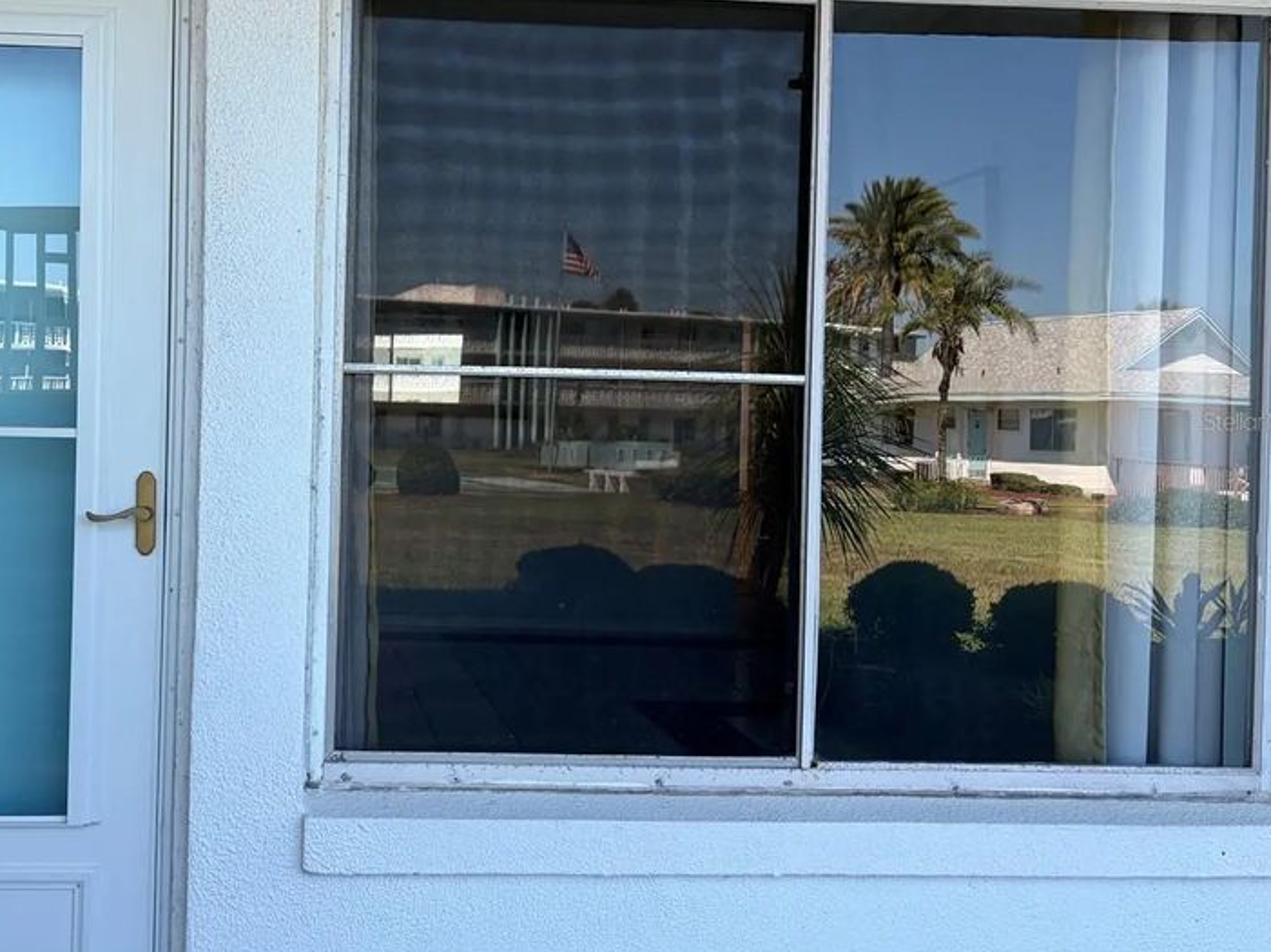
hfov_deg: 47.9
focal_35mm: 38
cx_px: 384
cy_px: 421
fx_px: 1395
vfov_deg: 37.6
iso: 50
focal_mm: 5.96
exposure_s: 1/591
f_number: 1.6
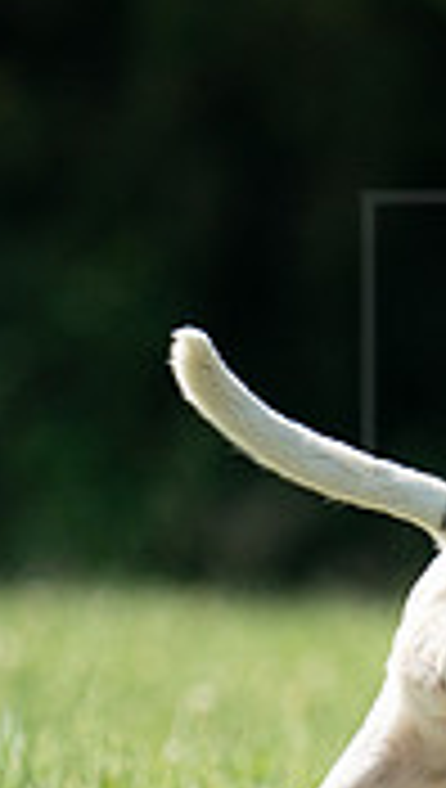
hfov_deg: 0.7
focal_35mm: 1732
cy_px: 417
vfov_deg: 1.2
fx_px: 36257
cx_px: 793
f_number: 6.3
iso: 1600
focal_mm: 500
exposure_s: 1/4000
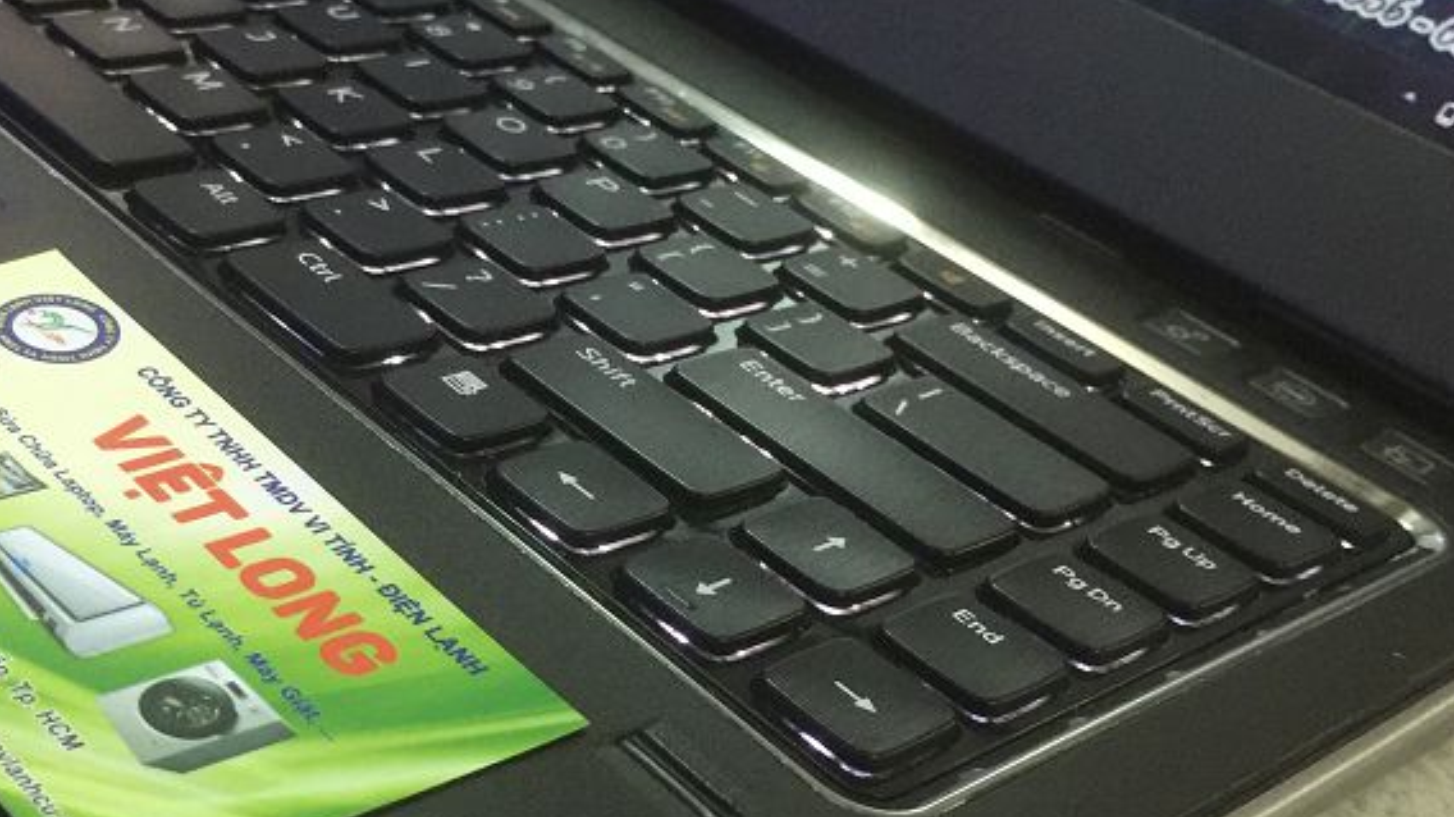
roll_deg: -14.6
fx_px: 2197
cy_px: 423
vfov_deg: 21.1
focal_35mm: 57
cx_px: 381
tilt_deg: -30.8
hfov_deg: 35.9
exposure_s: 1/17
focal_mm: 4.15
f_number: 2.2
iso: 125
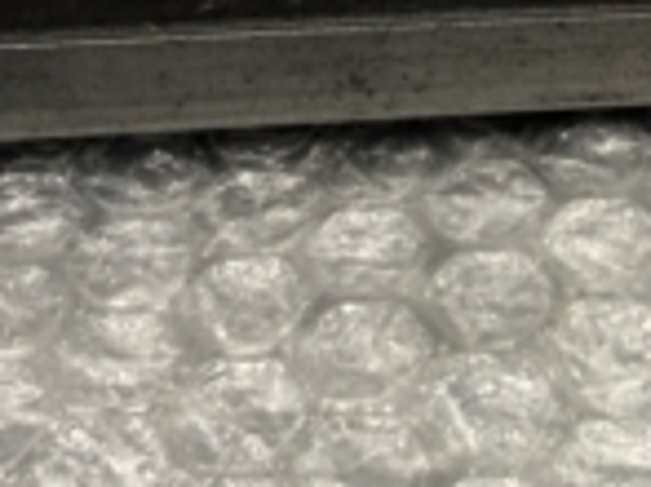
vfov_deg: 11.6
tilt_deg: -57.9
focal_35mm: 122
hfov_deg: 15.9
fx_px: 2293
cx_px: 598
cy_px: -266
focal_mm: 3.99
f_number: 1.8
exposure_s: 1/17
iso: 40
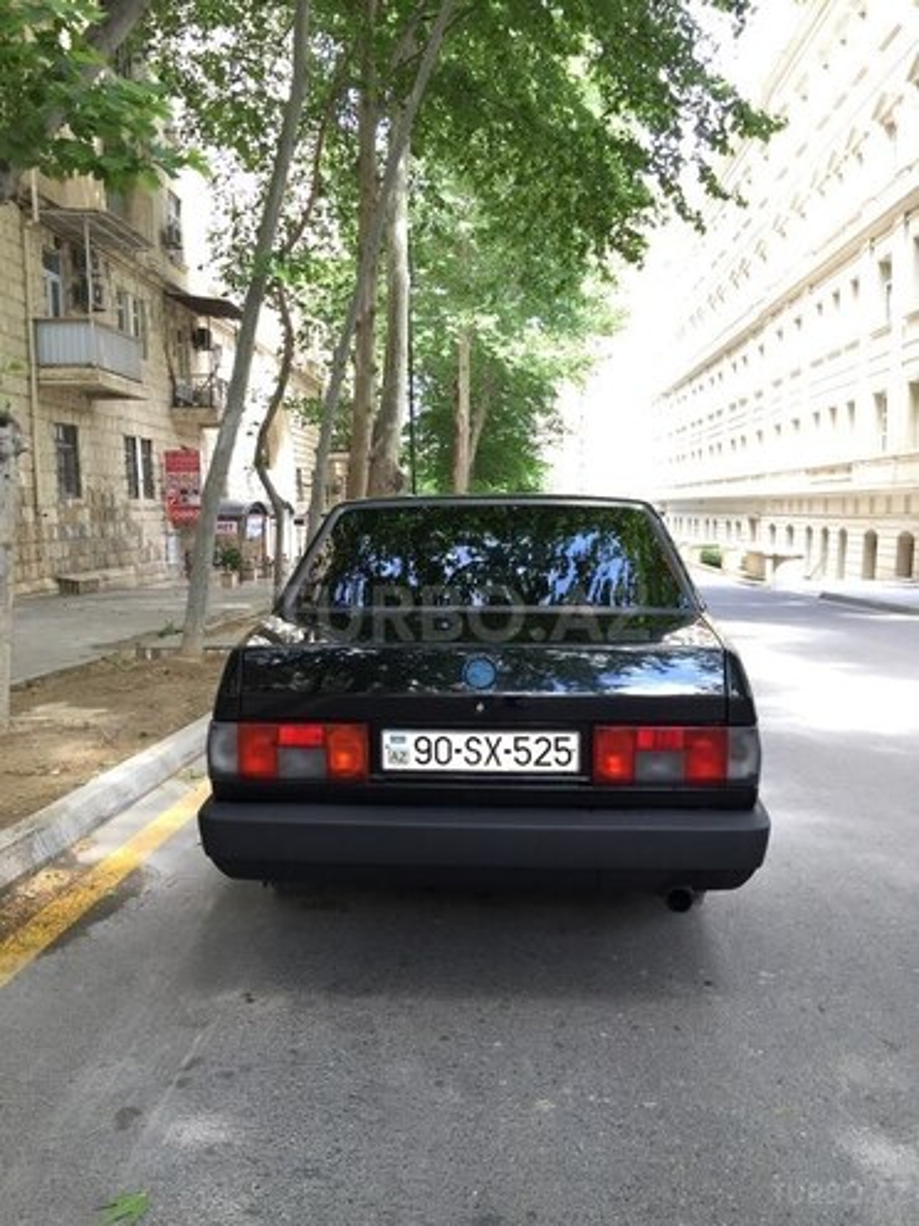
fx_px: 1027
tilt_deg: -4.6
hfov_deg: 48.2
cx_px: 460
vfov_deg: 61.7
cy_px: 613
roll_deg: +1.2
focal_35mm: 29
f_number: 2.2
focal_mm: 4.15
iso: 50
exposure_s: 1/100
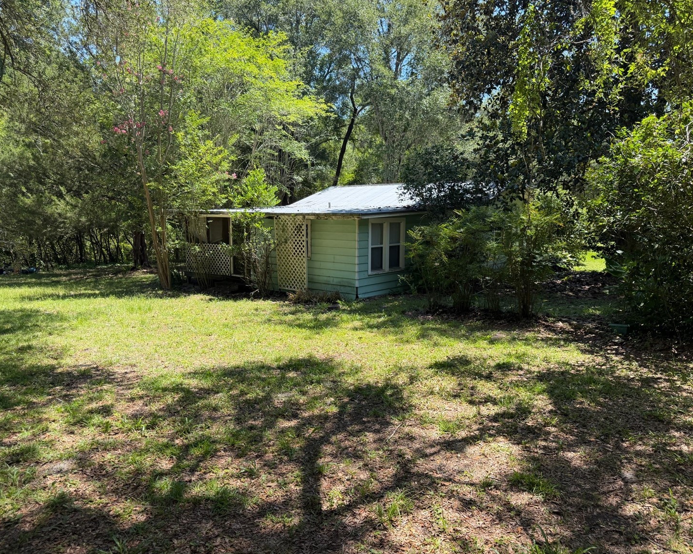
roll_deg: +0.4
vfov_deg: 54.9
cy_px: 281
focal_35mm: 26
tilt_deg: -7.6
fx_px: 533
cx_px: 351
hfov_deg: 66.0
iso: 100
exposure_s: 1/1292
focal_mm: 6.76
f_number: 1.78
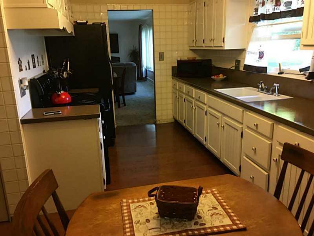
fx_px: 263
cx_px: 157
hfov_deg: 61.7
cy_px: 118
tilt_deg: -14.2
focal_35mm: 29
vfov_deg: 48.2
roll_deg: +2.1
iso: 100
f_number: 2.2
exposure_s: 1/30
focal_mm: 4.15
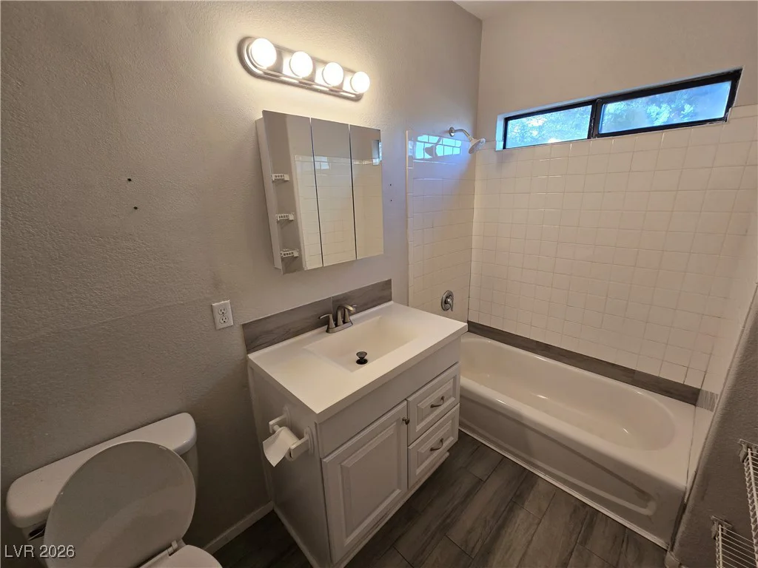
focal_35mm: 13
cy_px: 284
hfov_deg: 106.2
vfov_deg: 89.9
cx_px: 379
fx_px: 285
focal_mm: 2.2
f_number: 2.2
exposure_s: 1/60
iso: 80
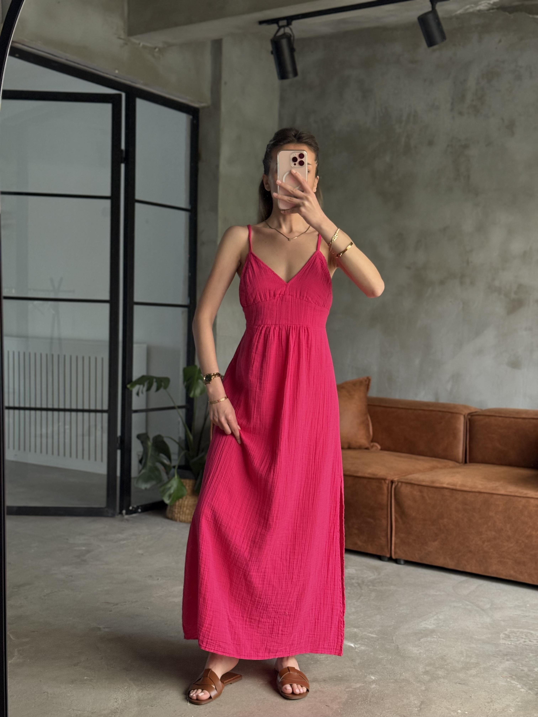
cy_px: 358
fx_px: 995
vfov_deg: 39.7
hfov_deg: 30.3
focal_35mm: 48
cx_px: 269
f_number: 1.78
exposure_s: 1/60
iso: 250
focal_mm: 6.76
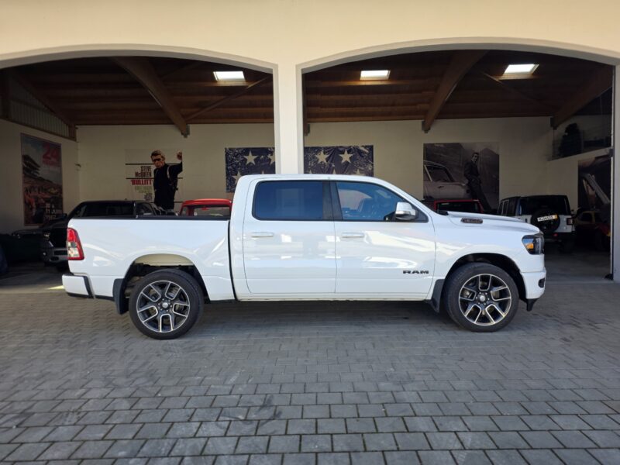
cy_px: 232
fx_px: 412
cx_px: 310
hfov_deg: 73.9
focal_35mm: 23
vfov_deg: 58.9
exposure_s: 1/359
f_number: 1.7
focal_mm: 6.25
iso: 50
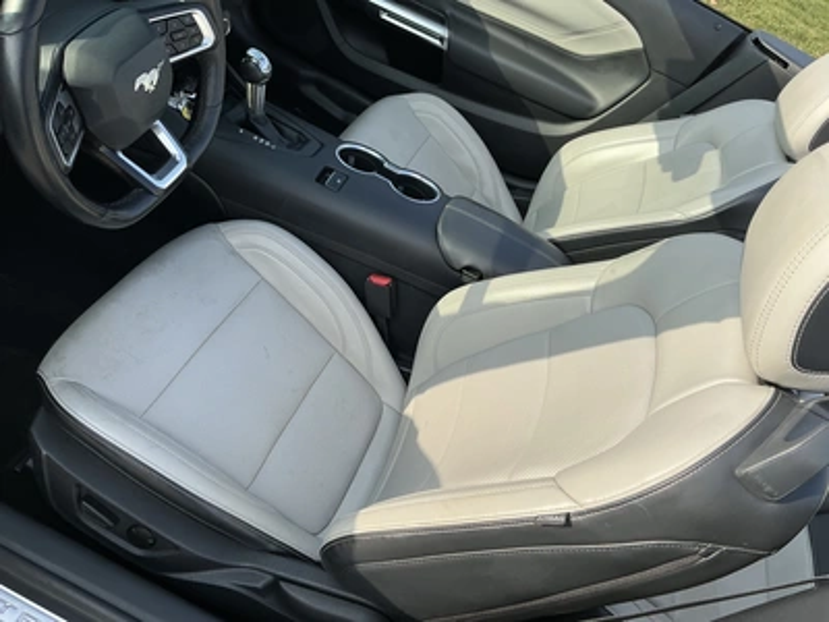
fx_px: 671
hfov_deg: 63.4
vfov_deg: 49.7
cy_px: 311
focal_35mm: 28
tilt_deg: -42.5
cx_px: 414
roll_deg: -29.9
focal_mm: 3
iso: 25
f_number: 1.8
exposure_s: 1/869
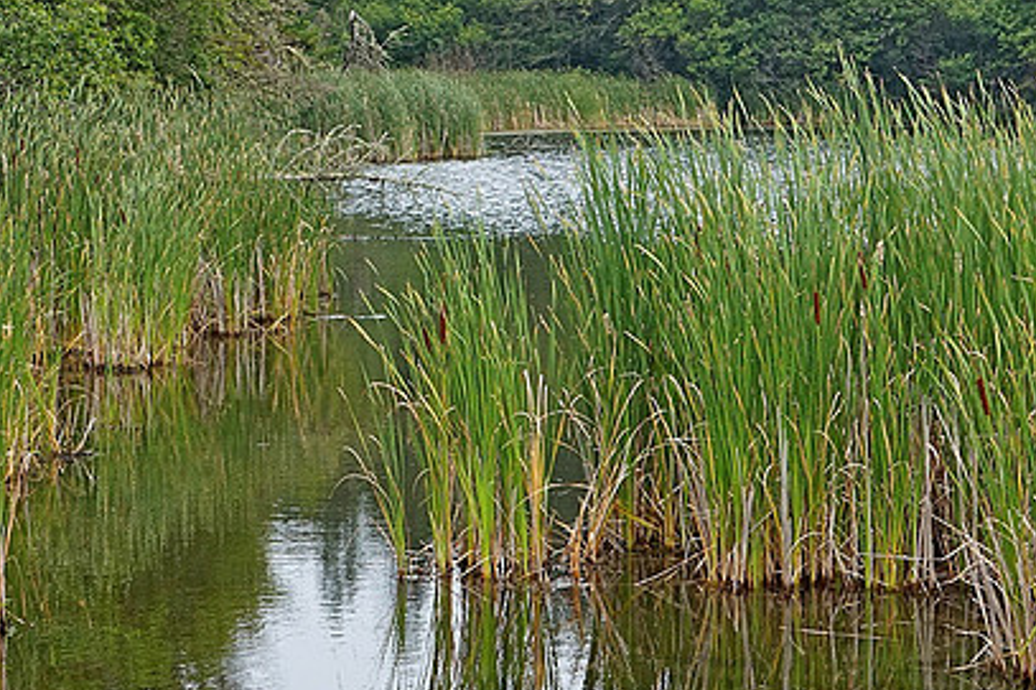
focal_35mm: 118
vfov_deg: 11.6
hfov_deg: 17.4
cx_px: 563
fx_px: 3386
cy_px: 317
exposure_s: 1/200
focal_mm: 55
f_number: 11
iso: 1000
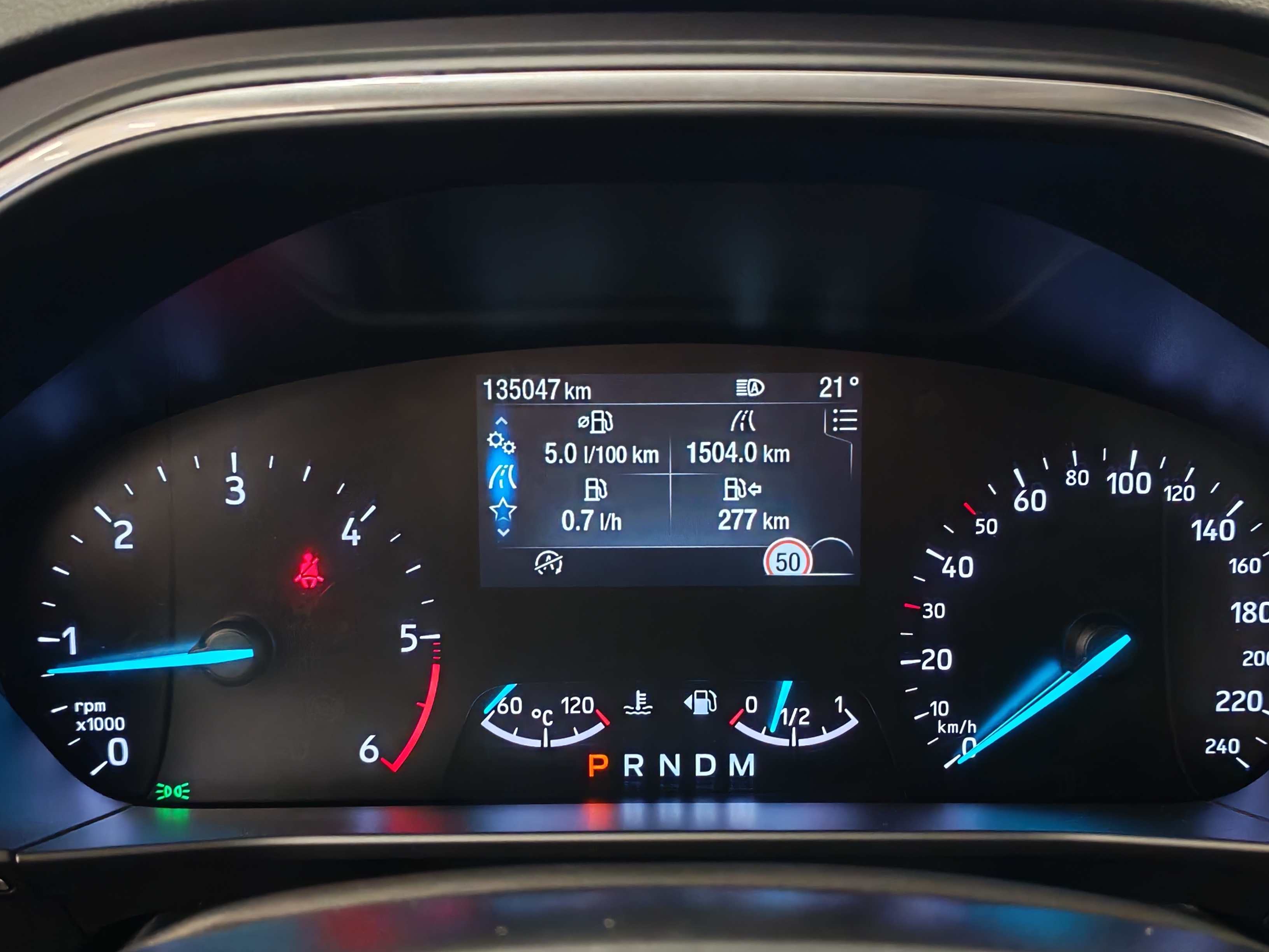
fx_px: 1613
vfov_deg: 32.8
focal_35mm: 44
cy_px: 572
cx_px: 648
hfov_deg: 42.9
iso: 2500
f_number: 1.9
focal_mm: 6.12
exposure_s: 1/50
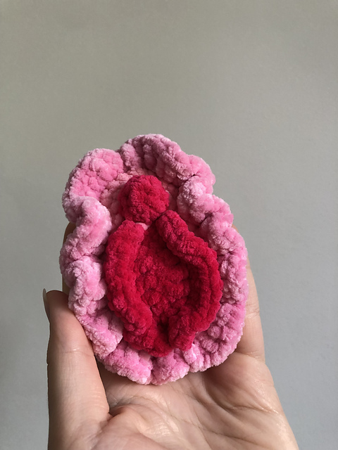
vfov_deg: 63.4
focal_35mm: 28
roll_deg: +2.6
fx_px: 365
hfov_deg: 49.7
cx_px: 169
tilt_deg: -7.9
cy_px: 225
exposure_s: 1/30
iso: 40
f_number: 1.8
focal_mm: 3.99
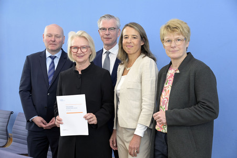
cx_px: 118
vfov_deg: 20.9
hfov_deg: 31.0
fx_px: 428
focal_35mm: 65
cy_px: 79
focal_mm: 65
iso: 3200
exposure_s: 1/320
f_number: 6.3
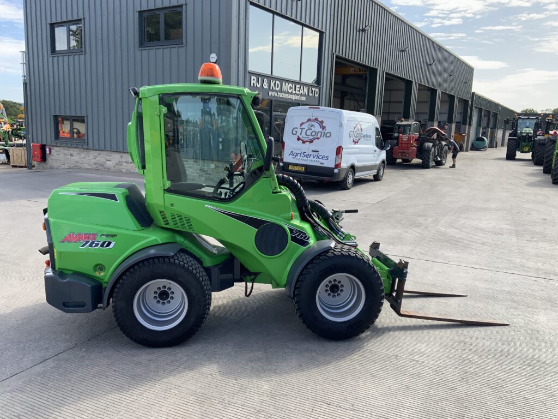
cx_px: 279
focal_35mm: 29
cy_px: 210
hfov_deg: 61.7
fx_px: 467
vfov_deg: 48.2
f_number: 1.8
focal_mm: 3
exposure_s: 1/700
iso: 16
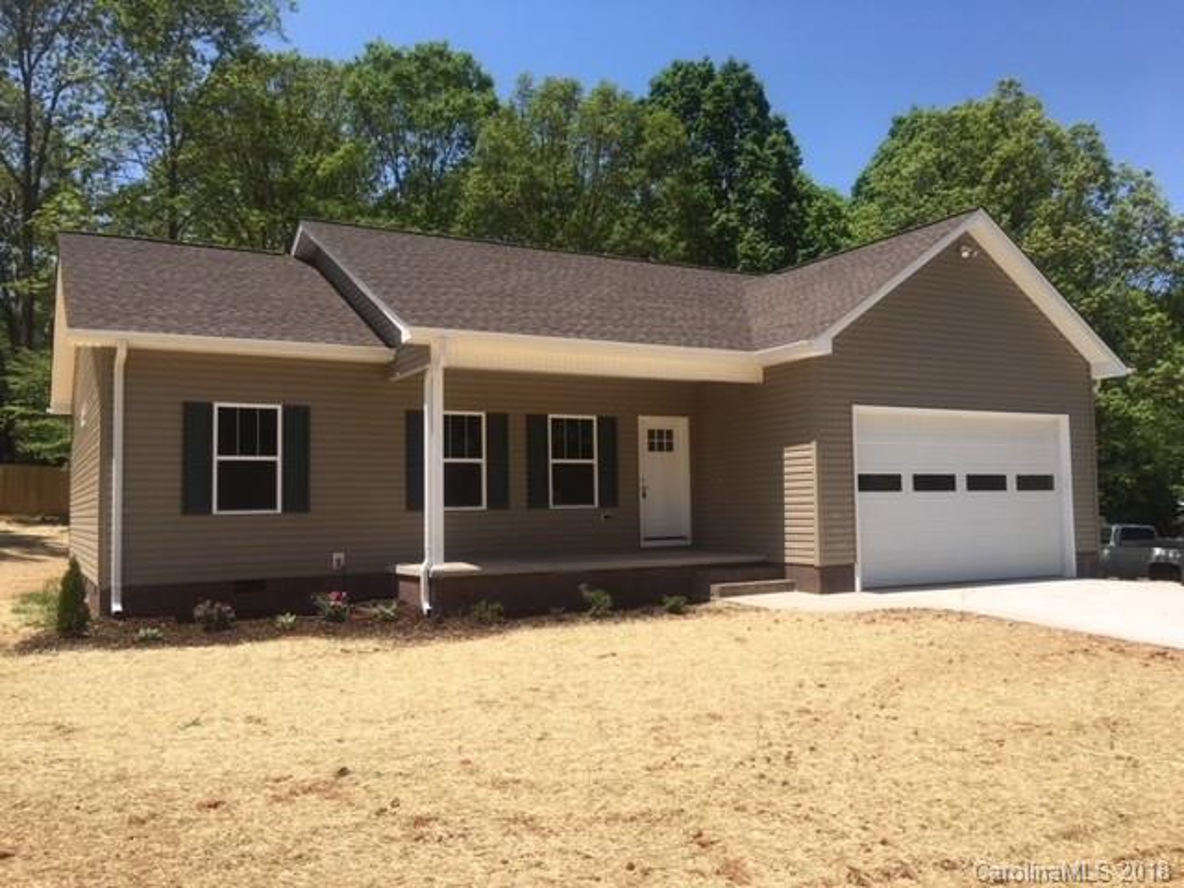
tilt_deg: +4.0
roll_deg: +0.4
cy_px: 444
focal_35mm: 29
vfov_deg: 48.2
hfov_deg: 61.7
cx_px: 592
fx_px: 992
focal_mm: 4.15
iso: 25
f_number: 2.2
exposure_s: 1/1451
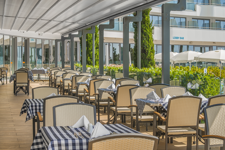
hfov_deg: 28.8
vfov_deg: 19.5
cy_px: 75
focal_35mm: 70
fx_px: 438
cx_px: 112
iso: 100
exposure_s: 1/200
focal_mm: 70
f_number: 11
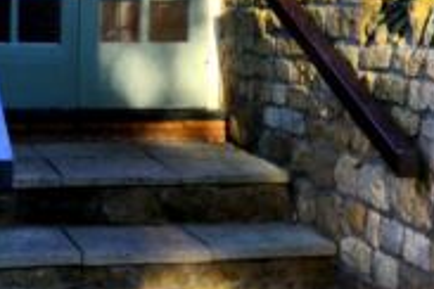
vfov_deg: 14.2
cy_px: -23
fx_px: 1133
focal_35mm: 94
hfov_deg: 21.6
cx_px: 145
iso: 200
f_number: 16
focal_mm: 18
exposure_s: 1/6
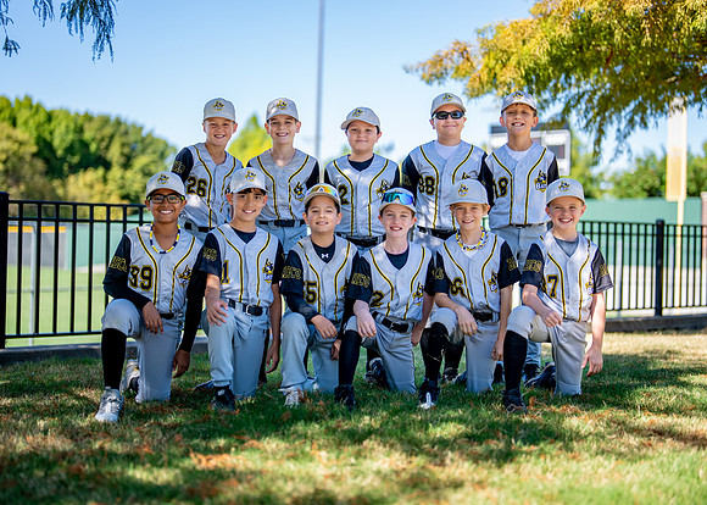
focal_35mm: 60
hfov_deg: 32.7
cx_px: 364
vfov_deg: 23.7
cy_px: 233
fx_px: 1205
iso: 100
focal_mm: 50
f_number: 1.2
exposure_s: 1/2500
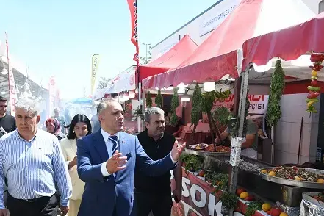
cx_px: 130
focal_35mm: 36
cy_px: 160
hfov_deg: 52.8
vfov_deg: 36.1
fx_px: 324
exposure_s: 1/1250
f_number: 5
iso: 500
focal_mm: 24
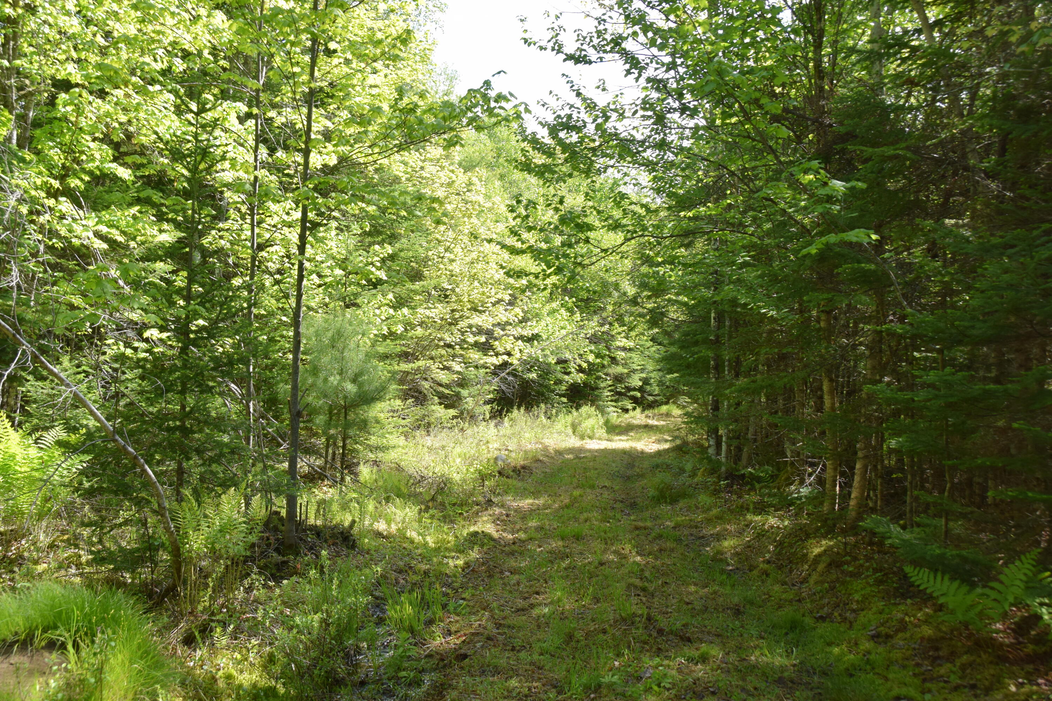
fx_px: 964
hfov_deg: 57.2
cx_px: 526
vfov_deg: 40.0
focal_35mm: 33
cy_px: 350
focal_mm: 22
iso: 360
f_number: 8
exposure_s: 1/250
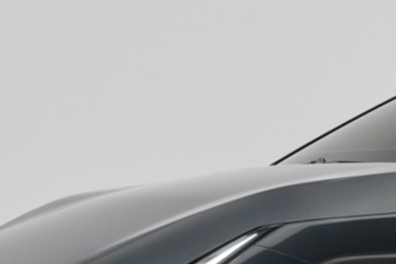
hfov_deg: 5.4
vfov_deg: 3.7
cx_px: 688
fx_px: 4112
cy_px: 125
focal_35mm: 374
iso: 200
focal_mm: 70
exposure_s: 1/1.67
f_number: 13
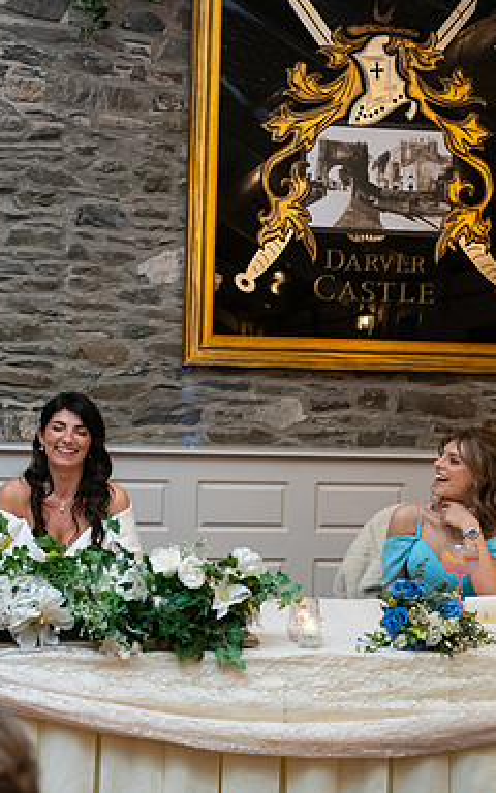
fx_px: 1600
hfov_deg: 17.6
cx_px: 219
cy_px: 395
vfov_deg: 27.8
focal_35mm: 74
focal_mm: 48
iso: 800
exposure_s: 1/160
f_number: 3.5
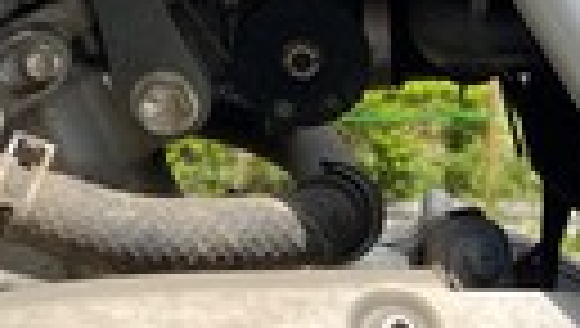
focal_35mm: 145
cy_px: 452
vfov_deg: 8.3
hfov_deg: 14.6
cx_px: 544
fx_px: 2233
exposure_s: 1/1206
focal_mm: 4.25
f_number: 1.8
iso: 32
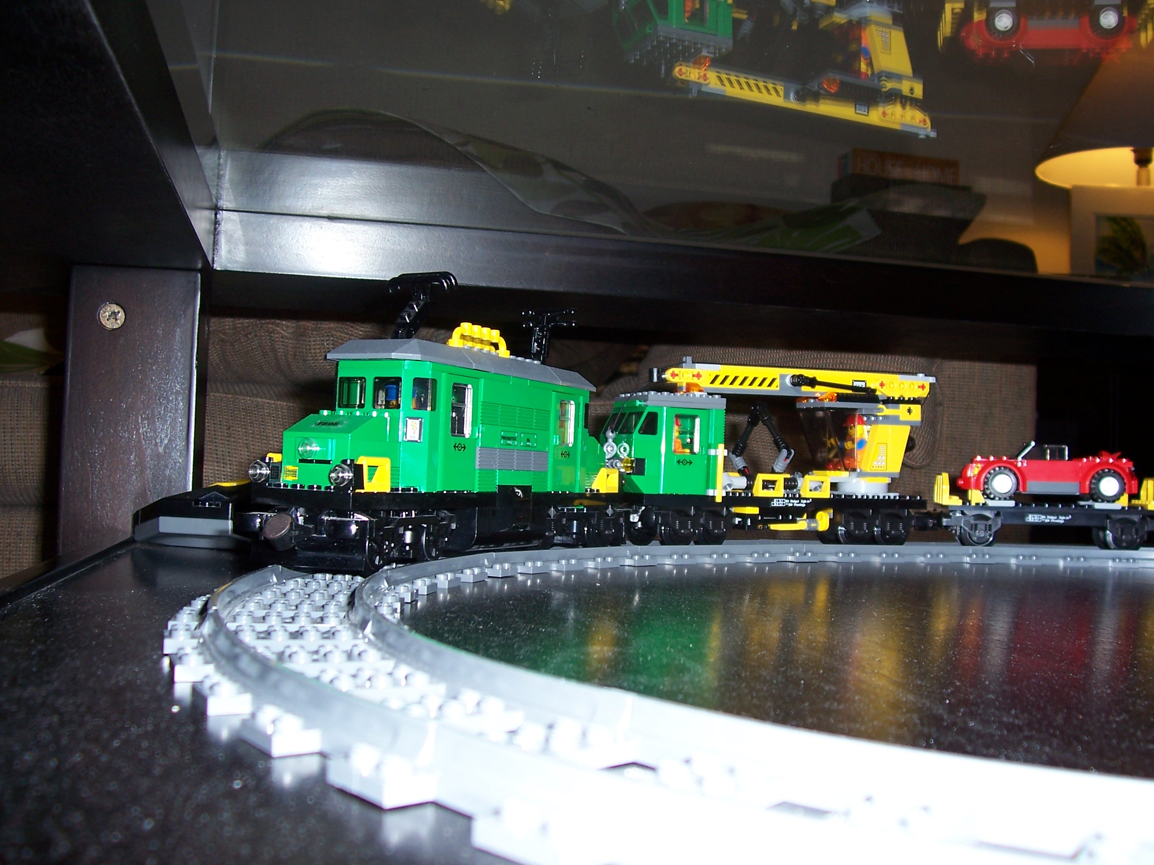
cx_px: 577
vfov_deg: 41.8
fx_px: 1133
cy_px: 432
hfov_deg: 54.0
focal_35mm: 34
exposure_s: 1/60
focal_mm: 5.6
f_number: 2.7
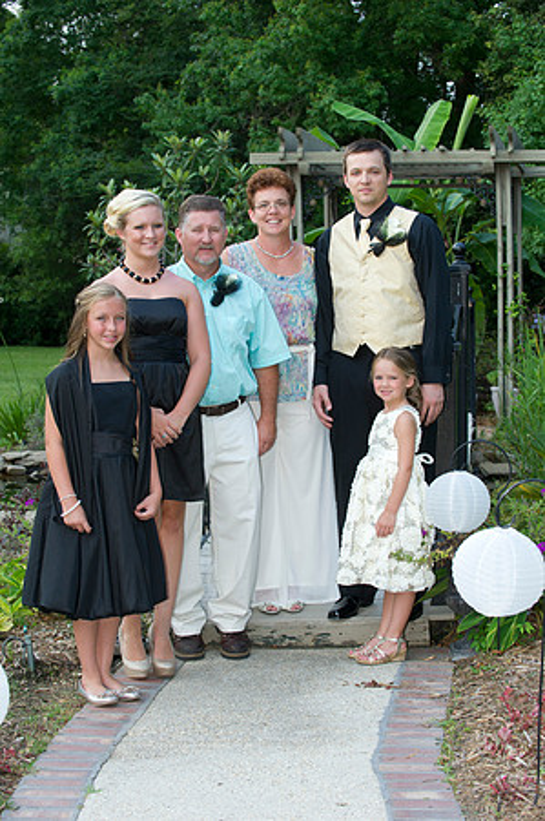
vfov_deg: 26.0
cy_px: 410
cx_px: 272
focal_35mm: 78
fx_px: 1775
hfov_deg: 17.5
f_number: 5.6
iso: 800
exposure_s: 1/200
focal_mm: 78
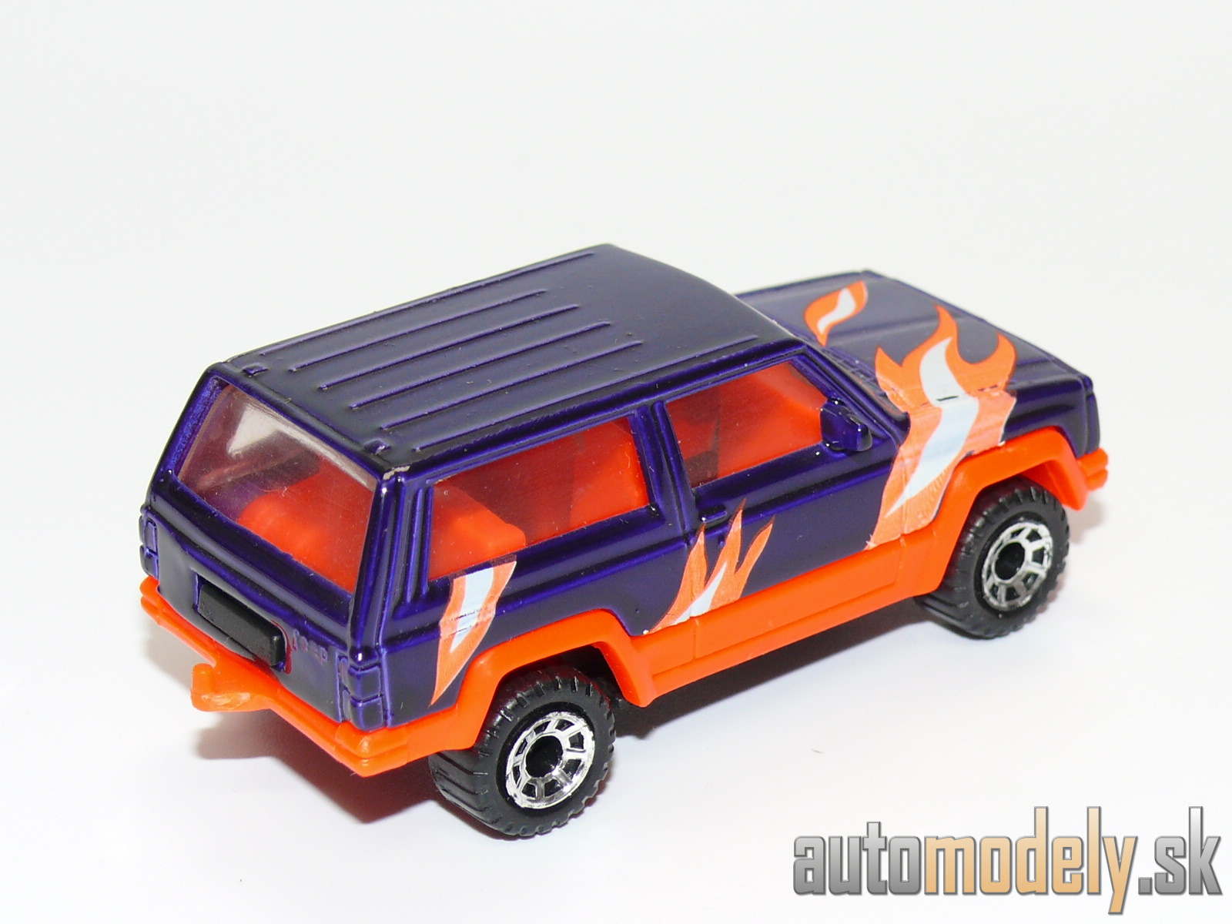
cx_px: 616
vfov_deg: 14.5
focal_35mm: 102
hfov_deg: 19.3
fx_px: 3630
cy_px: 462
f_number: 4
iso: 100
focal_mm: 13.3
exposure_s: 1/30
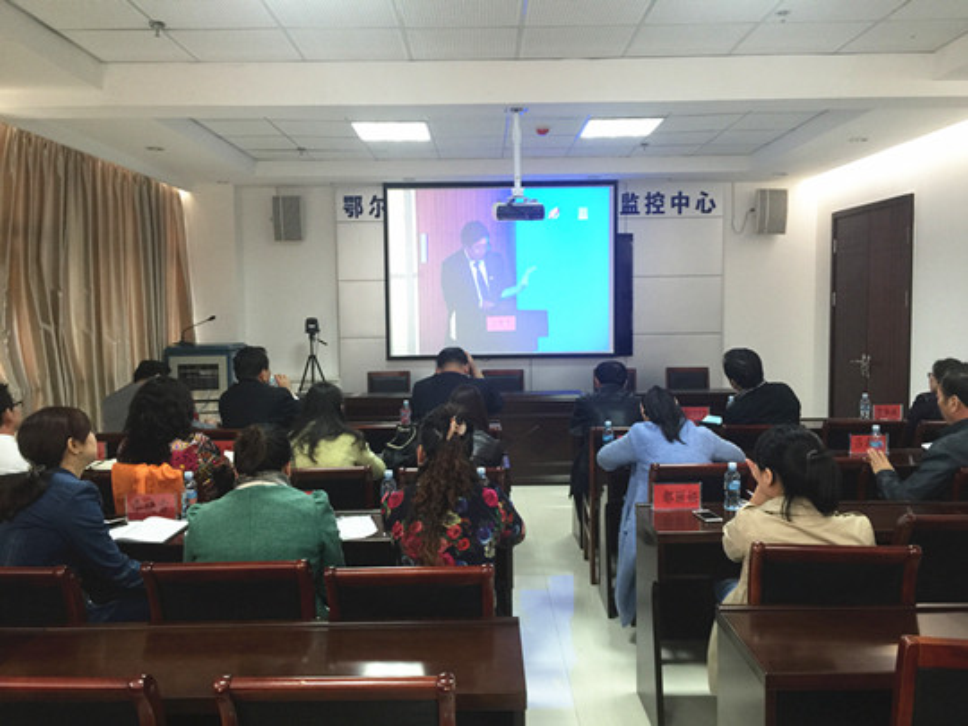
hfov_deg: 61.7
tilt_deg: -3.8
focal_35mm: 29
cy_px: 363
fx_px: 811
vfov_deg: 48.2
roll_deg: +0.6
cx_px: 484
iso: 64
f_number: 2.2
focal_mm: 4.15
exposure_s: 1/15
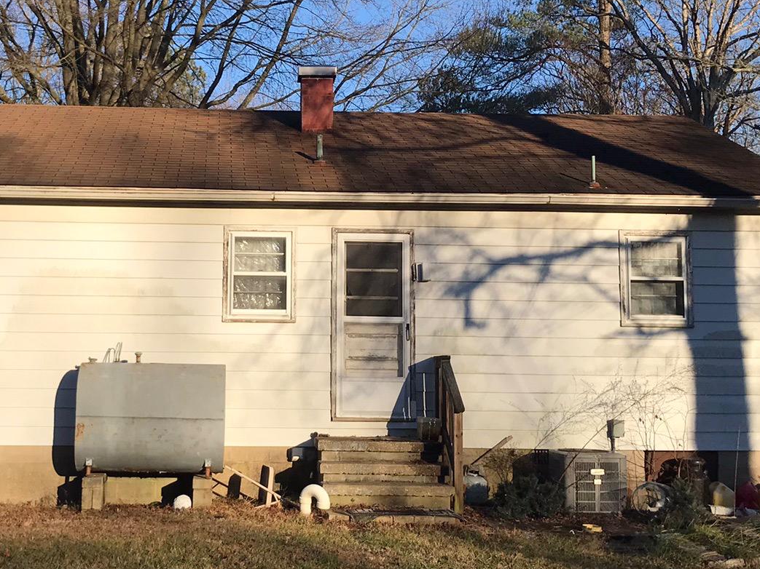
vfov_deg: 26.5
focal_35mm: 55
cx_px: 268
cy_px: 242
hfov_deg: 34.7
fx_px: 1207
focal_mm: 3.99
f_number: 1.8
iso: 20
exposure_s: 1/1597
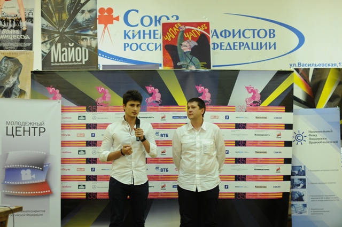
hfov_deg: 27.0
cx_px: 171
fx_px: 712
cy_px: 114
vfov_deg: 18.1
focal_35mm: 75
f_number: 2
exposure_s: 1/100
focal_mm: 50
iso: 500
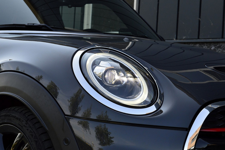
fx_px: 469
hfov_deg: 27.0
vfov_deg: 18.2
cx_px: 112
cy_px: 75
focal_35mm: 75
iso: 400
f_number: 10
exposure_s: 1/250
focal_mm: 50
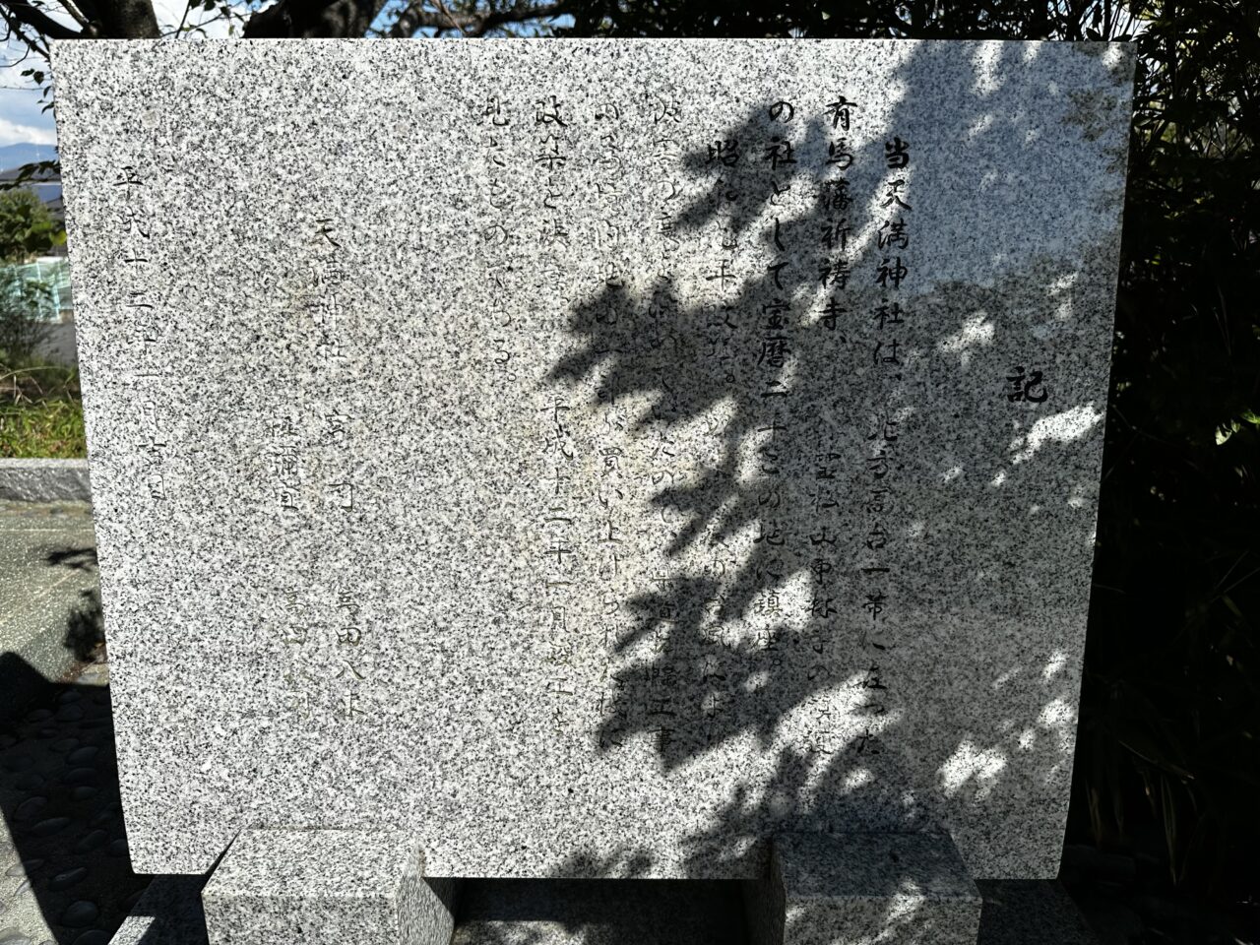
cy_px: 472
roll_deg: -0.7
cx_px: 630
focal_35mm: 24
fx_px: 874
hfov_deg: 71.6
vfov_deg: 56.8
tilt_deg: -15.8
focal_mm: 6.86
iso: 80
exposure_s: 1/4762
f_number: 1.78
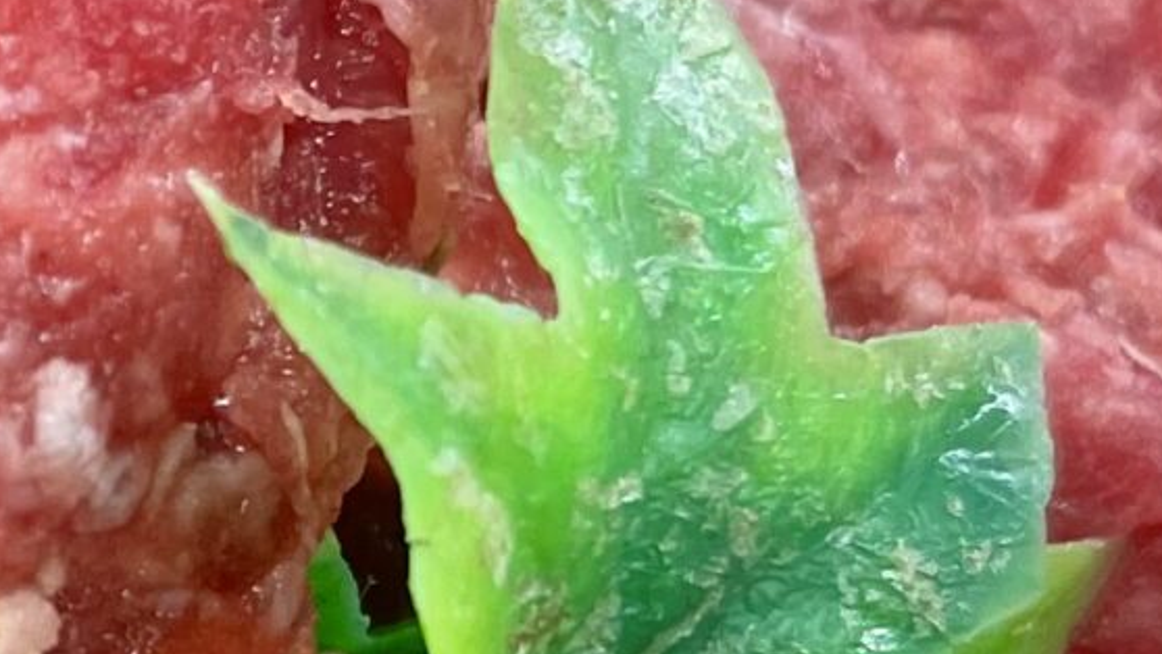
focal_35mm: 125
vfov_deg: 9.7
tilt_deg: -52.6
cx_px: -308
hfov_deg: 16.3
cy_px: 489
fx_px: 3852
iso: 125
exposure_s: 1/100
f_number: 1.6
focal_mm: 5.1
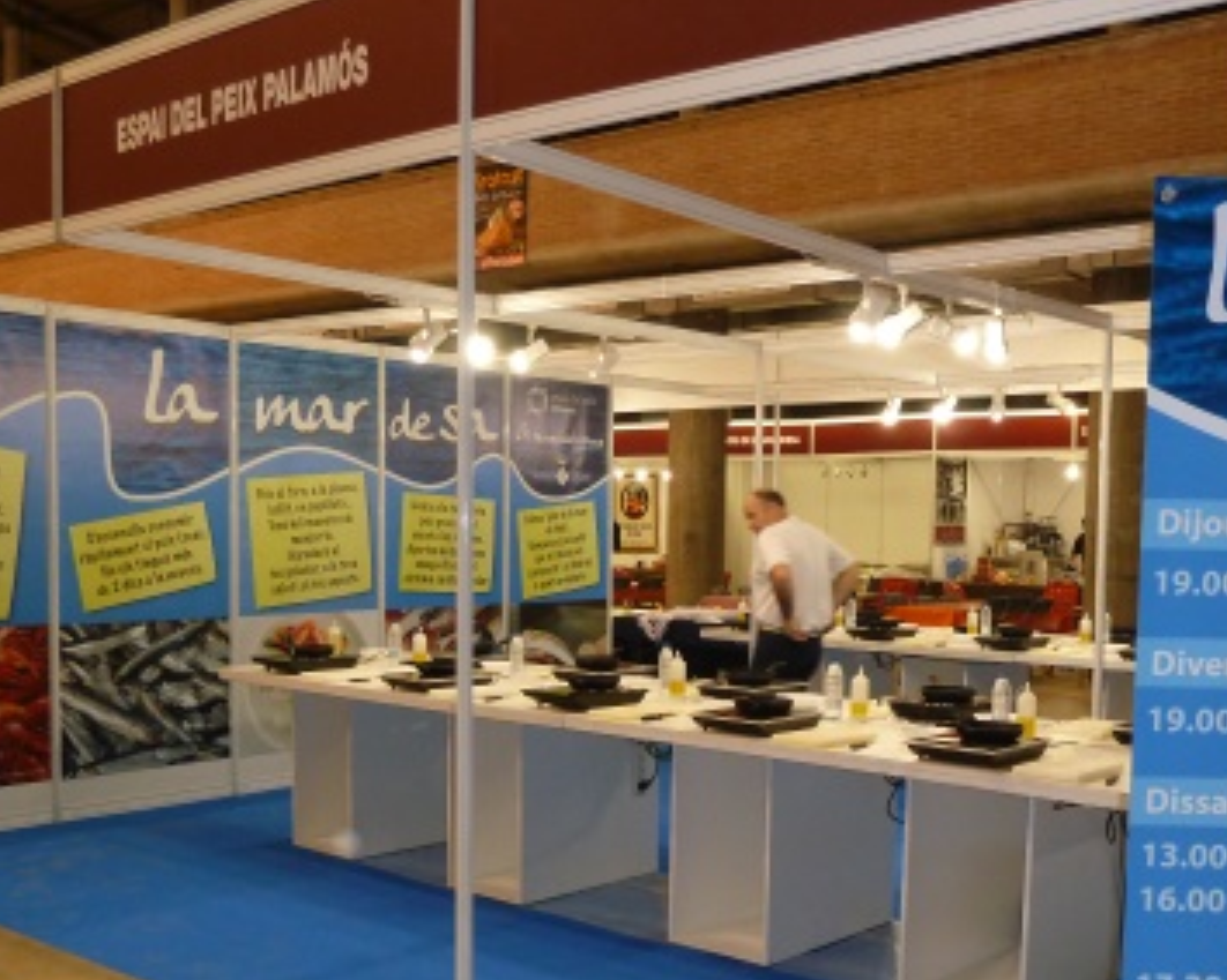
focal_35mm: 40
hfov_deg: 45.7
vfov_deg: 37.0
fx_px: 1452
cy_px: 639
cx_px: 697
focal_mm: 4.7
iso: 250
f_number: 3.4
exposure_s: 1/30
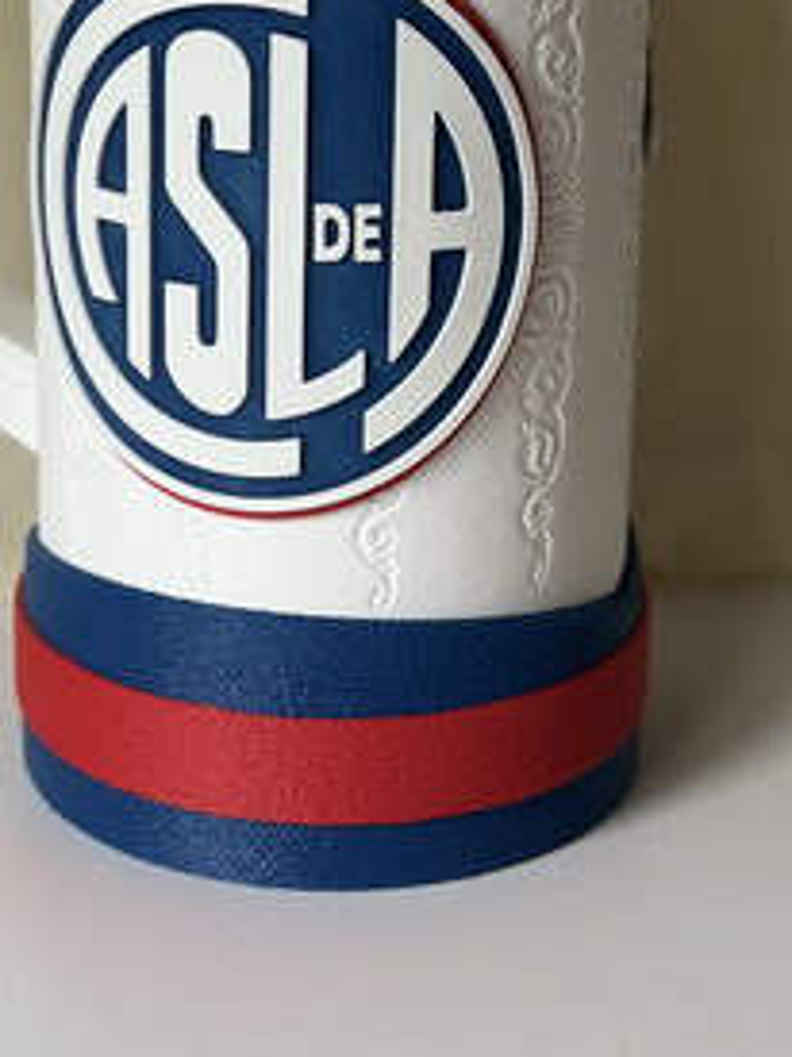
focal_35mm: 93
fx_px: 2839
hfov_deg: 15.9
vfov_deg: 20.9
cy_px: 244
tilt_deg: -15.7
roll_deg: -1.3
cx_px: 277
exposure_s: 1/347
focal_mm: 6.86
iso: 80
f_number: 1.78
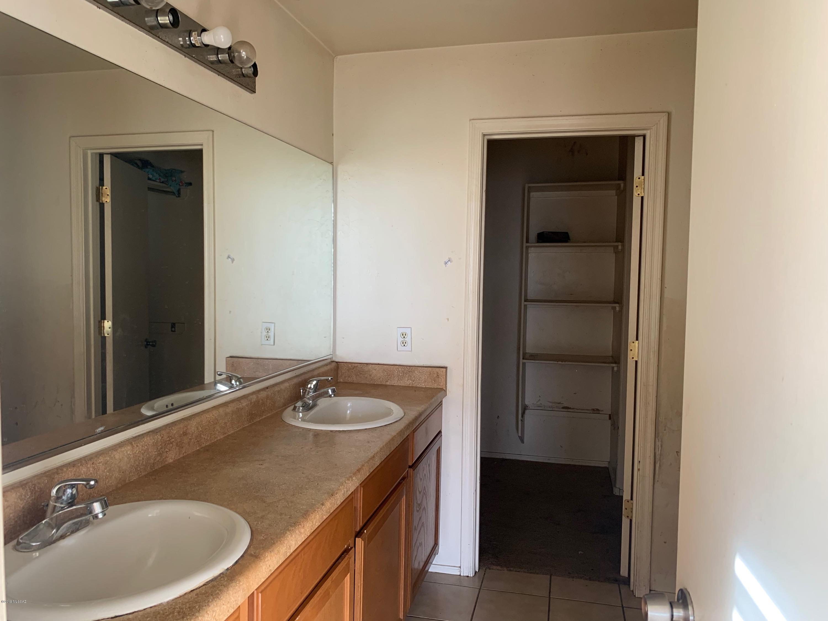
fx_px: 622
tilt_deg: -3.5
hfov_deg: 67.3
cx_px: 414
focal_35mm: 26
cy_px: 310
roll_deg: -1.0
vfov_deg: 53.1
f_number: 1.8
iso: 100
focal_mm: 4.25
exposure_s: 1/70
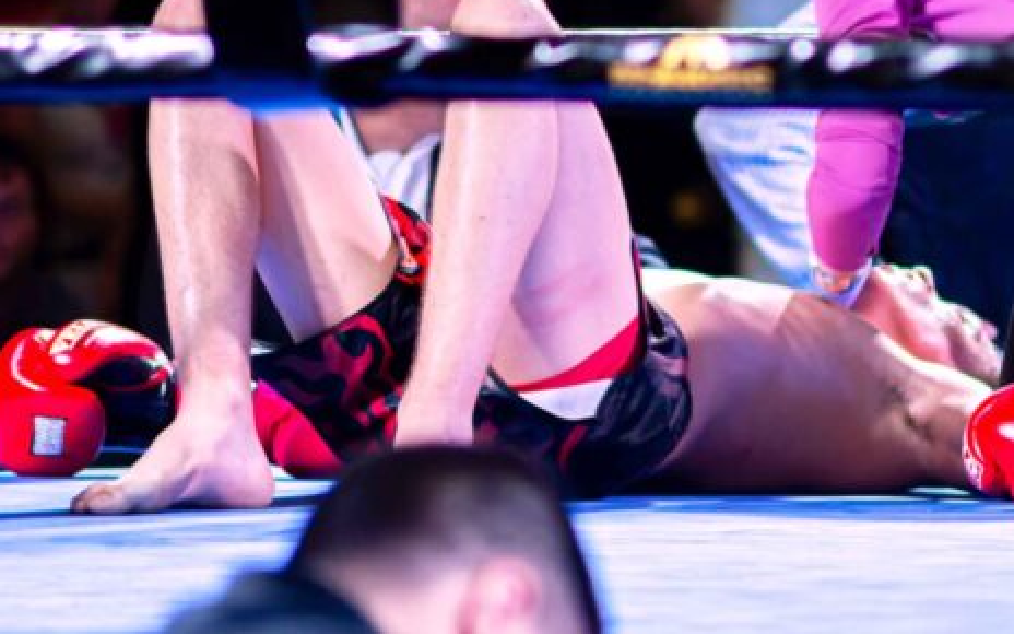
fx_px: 13071
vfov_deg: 2.8
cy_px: 265
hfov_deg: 4.4
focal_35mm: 473
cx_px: 752
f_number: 4
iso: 6400
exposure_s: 1/640
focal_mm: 210
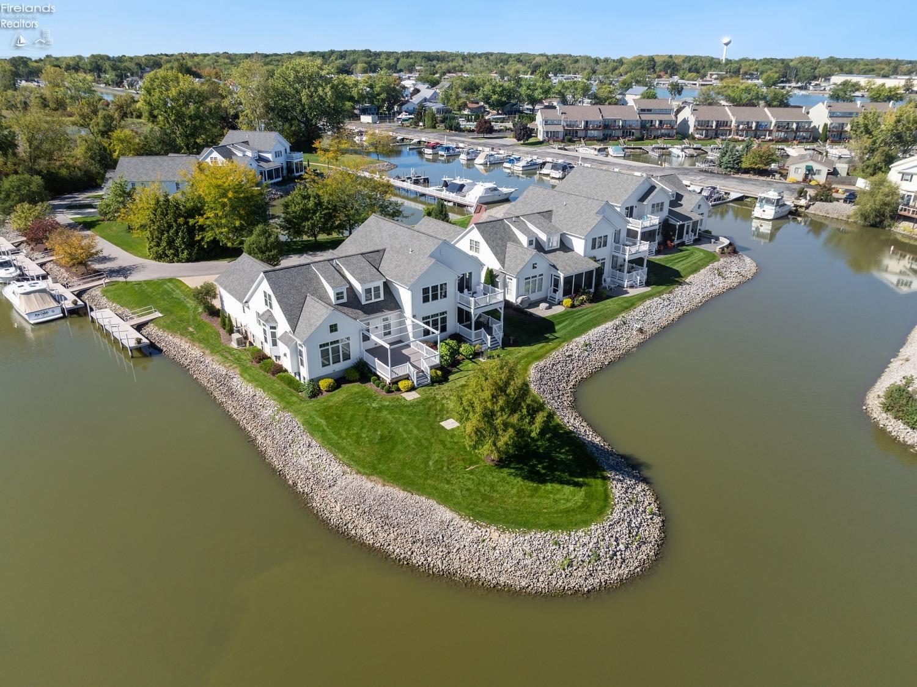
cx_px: 458
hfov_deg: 71.6
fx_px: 635
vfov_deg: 56.8
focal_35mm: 24
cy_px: 344
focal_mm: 12.29
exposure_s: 1/100
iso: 140
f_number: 2.8
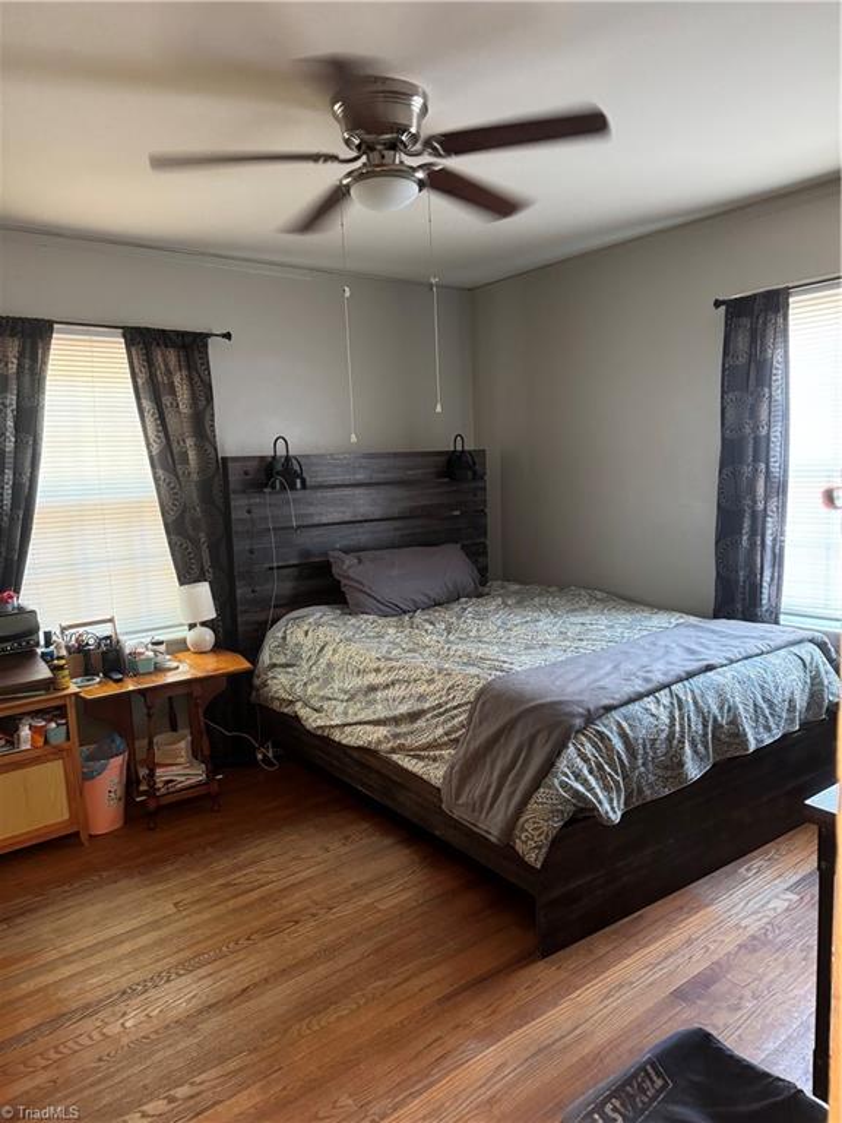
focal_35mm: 24
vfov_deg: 71.6
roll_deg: +3.5
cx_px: 421
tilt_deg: -4.9
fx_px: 778
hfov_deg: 56.8
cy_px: 562
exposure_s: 1/40
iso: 800
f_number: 1.78
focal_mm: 6.76
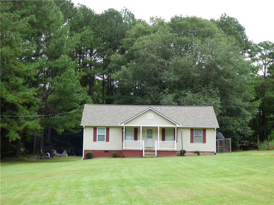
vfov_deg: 23.3
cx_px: 137
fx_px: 499
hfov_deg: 30.7
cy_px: 102
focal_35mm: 63
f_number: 4.1
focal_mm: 10.77
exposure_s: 1/250
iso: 100
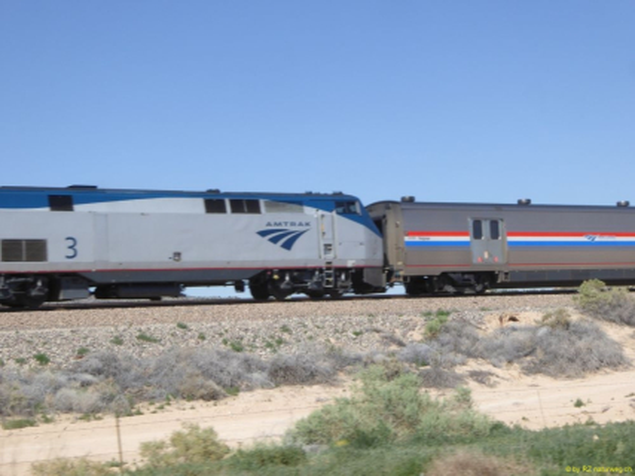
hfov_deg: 24.7
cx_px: 318
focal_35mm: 79
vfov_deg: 18.7
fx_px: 1449
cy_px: 238
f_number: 4.6
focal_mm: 13.2
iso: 100
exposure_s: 1/500
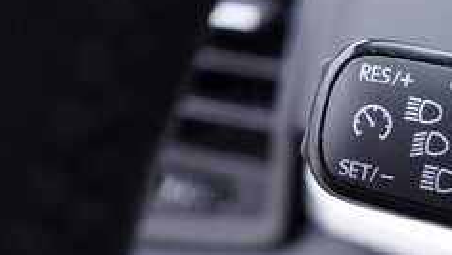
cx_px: 492
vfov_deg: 13.8
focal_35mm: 88
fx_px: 1055
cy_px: 126
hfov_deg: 22.8
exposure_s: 1/40
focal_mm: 24
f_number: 2.8
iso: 200
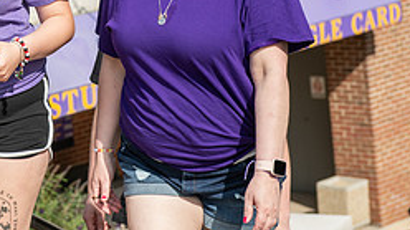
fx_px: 1760
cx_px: -41
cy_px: -57
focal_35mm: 162
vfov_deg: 7.4
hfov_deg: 13.0
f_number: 5
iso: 100
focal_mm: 66
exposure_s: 1/320
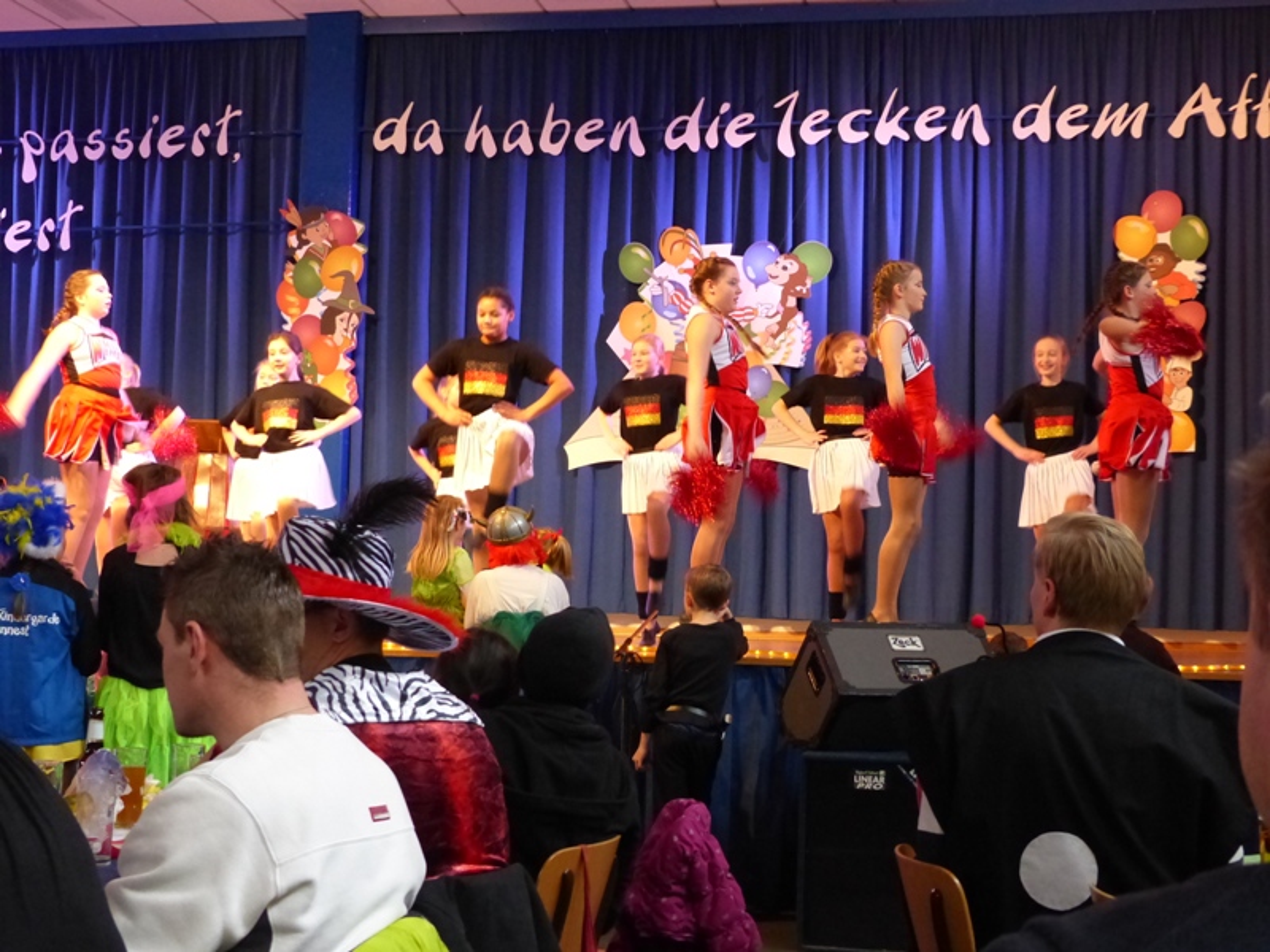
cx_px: 635
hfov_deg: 35.5
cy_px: 476
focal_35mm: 54
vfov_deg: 27.0
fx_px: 1981
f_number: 2.8
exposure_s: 1/40
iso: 800
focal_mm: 9.8
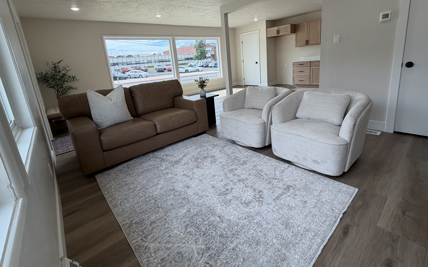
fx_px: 198
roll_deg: +5.6
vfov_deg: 67.3
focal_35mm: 17
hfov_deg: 94.4
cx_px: 215
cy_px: 106
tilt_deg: -12.5
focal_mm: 2.22
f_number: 2.2
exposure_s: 1/197
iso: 50
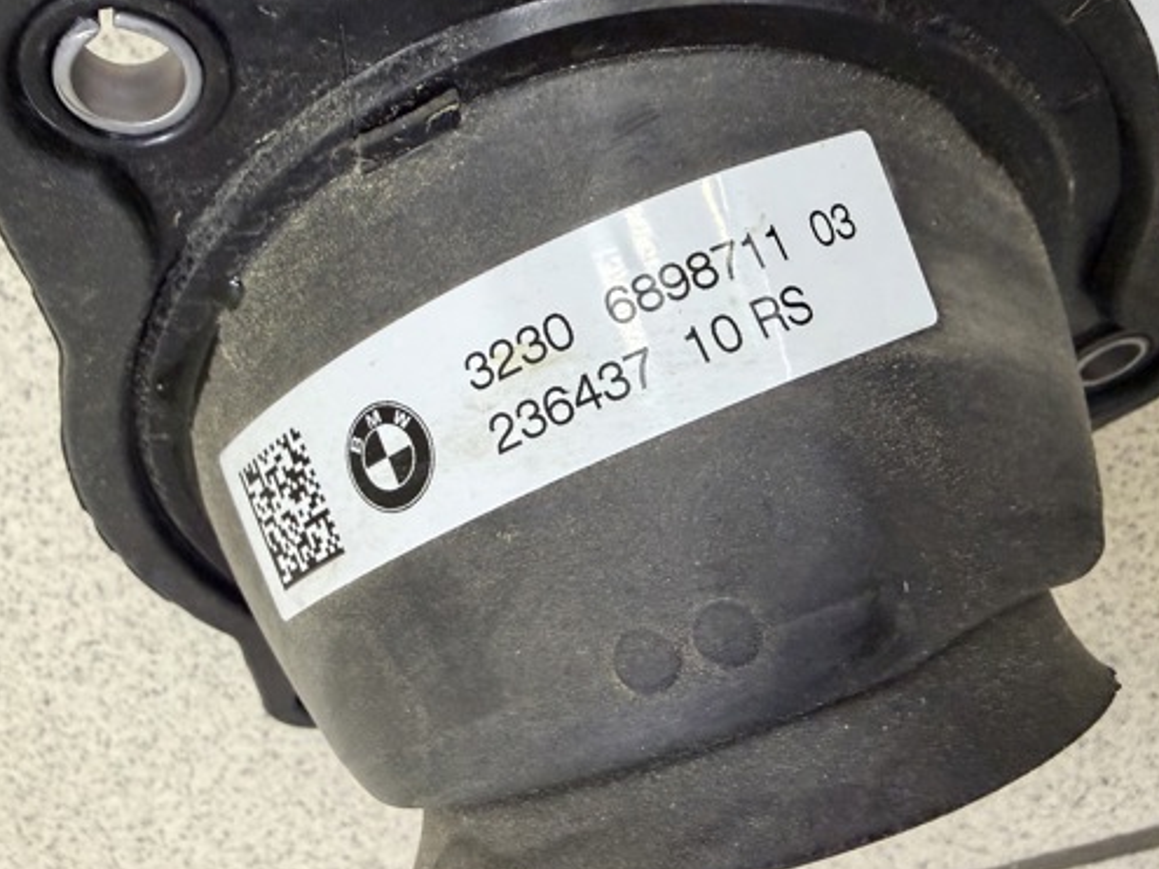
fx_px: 1038
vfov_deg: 45.3
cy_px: 374
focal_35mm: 31
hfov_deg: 58.3
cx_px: 553
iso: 500
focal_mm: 2.22
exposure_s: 1/50
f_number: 2.2
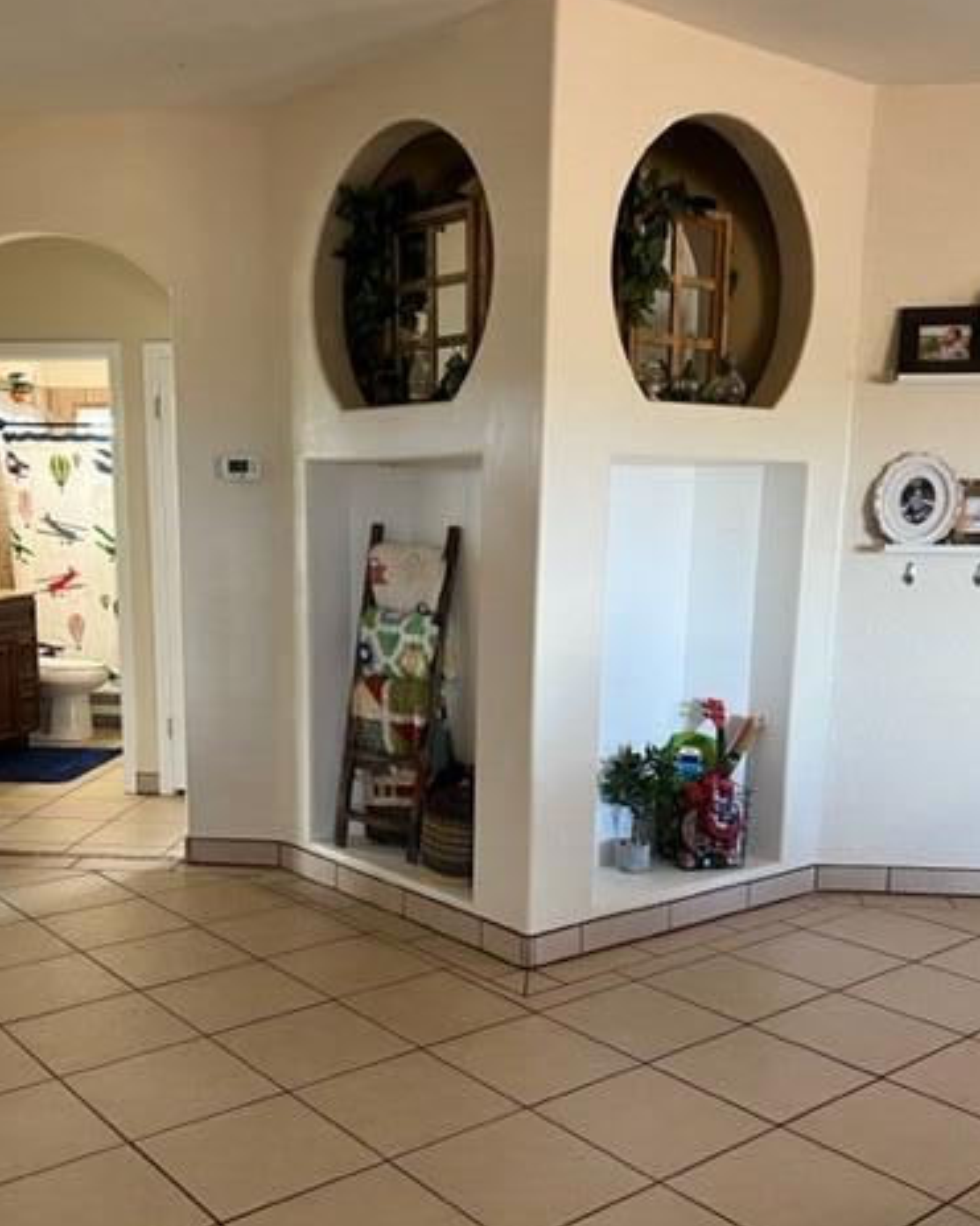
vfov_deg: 51.2
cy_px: 740
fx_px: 1269
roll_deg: -0.1
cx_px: 420
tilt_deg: -9.4
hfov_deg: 42.1
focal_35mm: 35
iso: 160
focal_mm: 5.7
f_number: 1.5
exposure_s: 1/60
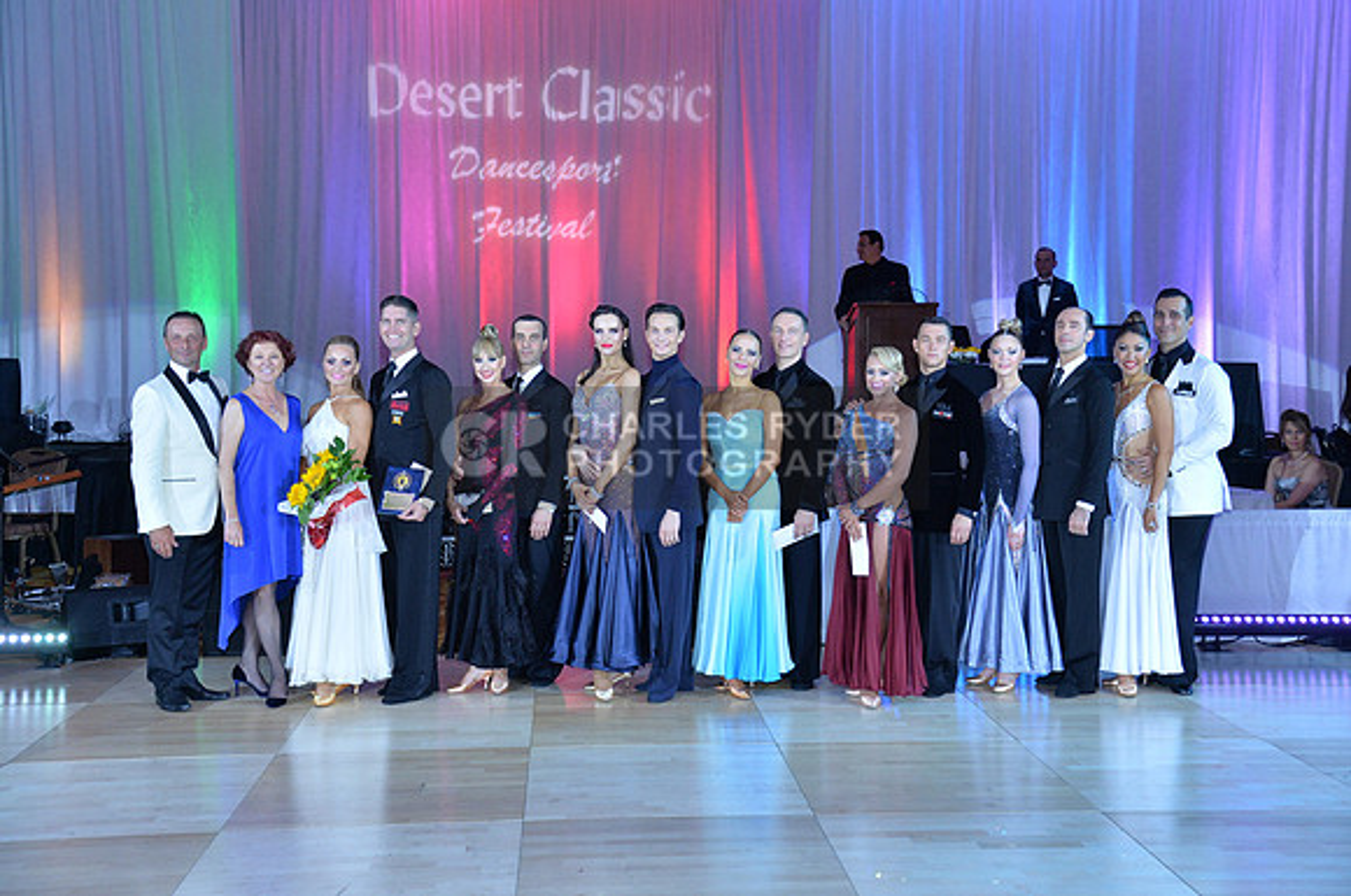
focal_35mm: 40
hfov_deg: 48.5
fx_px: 1499
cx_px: 676
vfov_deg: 33.3
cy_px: 448
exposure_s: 1/250
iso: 2000
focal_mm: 40
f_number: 5
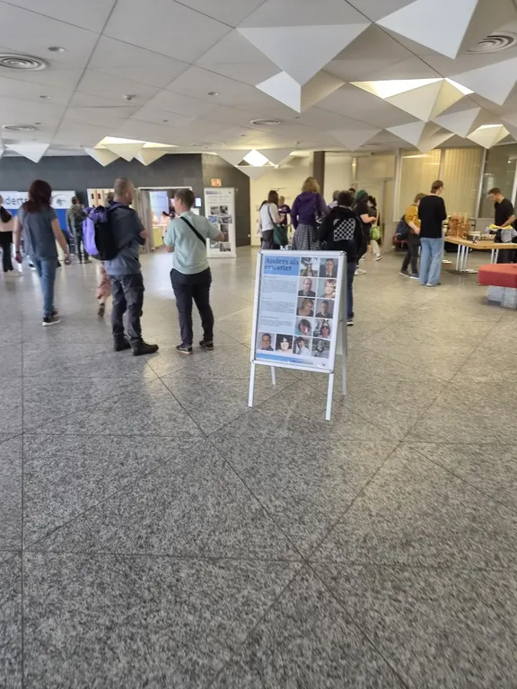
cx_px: 258
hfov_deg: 58.9
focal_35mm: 23
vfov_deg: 73.9
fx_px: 458
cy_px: 344
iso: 500
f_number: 1.8
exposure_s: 1/100
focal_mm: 5.4
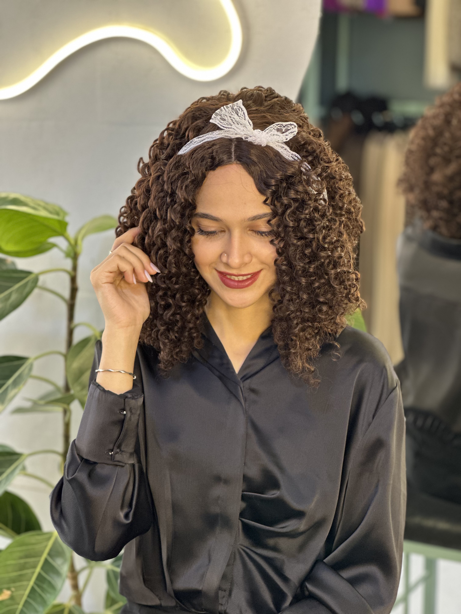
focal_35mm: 77
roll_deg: -0.7
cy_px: 307
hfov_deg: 19.1
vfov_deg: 25.3
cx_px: 230
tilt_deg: -9.5
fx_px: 1367
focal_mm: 9
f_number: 2.8
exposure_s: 1/33
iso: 160
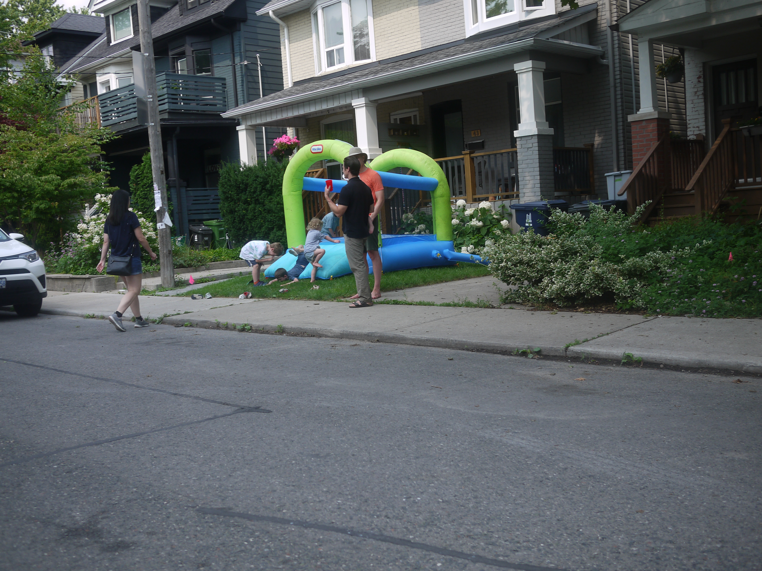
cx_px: 381
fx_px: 881
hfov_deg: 46.8
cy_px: 286
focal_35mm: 40
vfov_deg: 36.0
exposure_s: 1/1600
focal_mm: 20
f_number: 2.5
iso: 100
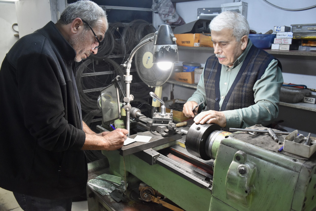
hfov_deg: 61.9
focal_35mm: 30
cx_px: 158
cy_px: 106
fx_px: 263
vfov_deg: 43.6
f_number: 4.5
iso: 2000
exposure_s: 1/80
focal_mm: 20
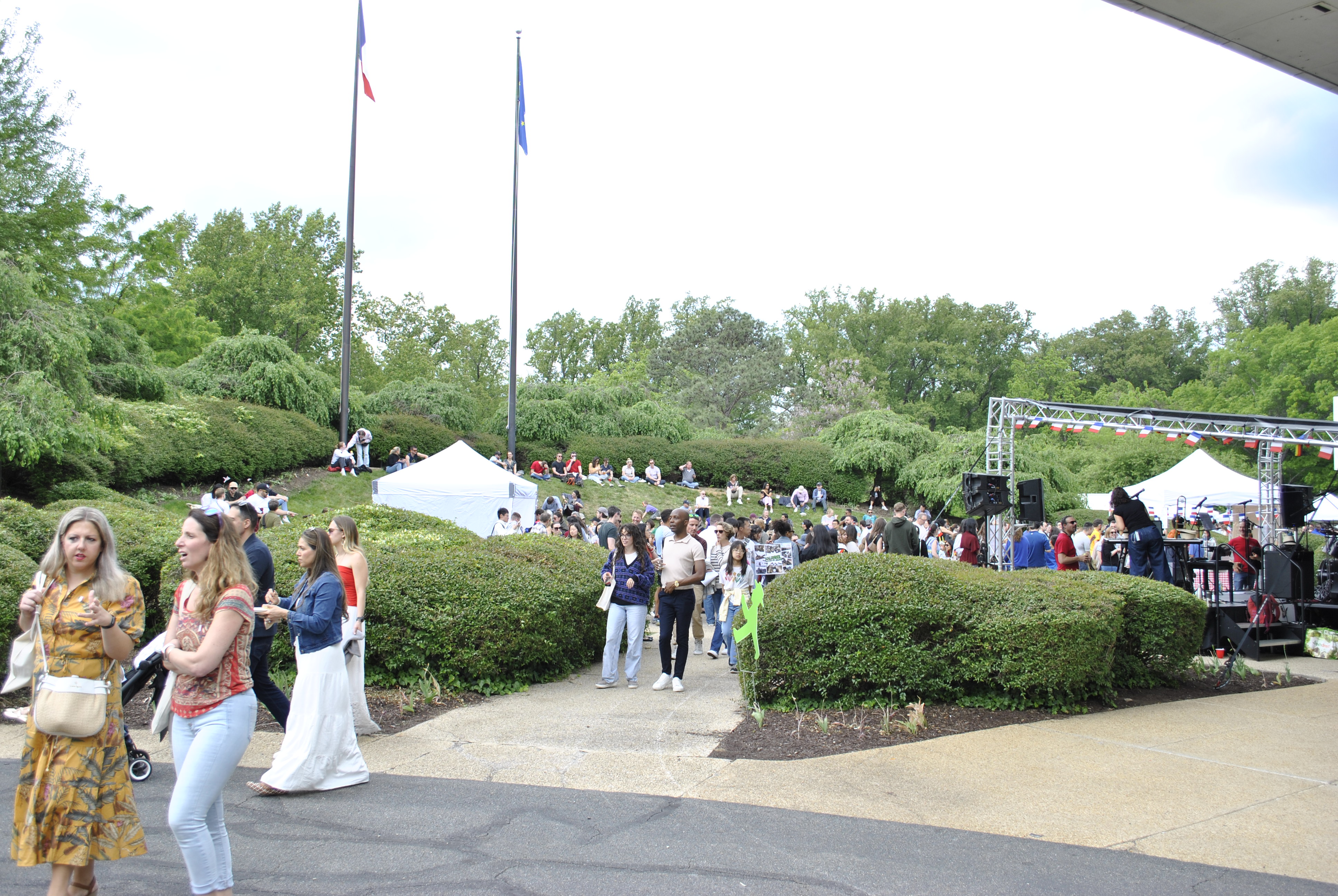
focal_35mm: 30
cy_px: 448
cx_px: 669
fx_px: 1116
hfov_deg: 61.9
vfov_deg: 43.7
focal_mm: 20
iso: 100
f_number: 5
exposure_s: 1/160
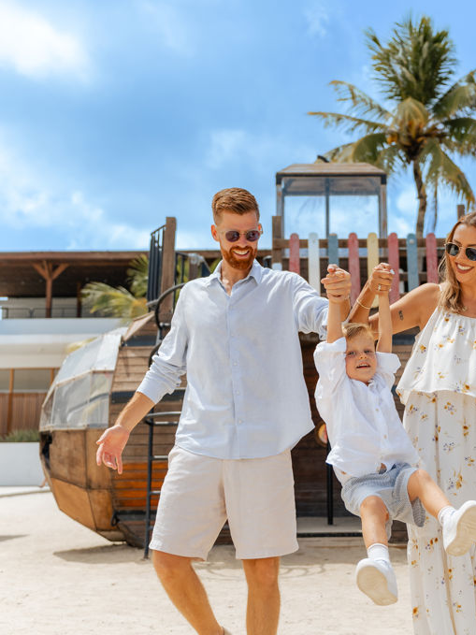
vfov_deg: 42.1
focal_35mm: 45
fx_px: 825
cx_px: 352
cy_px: 319
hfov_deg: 31.6
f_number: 2.8
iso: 200
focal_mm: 31
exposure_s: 1/2000
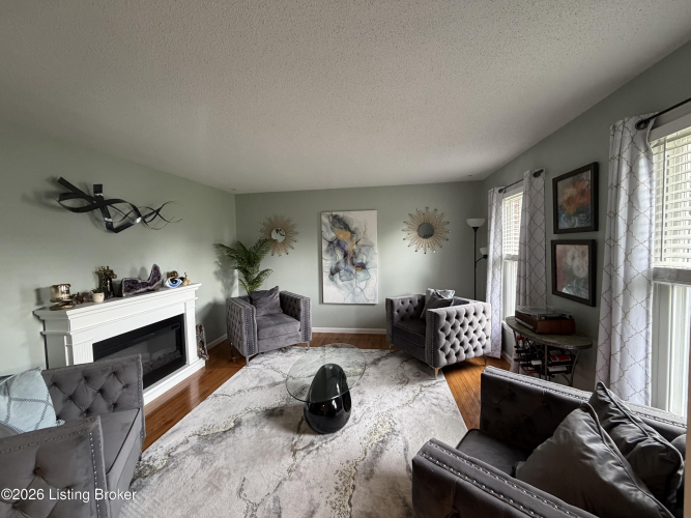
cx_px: 346
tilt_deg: -2.3
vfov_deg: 85.7
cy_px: 259
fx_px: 279
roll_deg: +1.4
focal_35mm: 14
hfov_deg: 102.1
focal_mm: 2.22
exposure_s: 1/60
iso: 320
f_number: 2.2
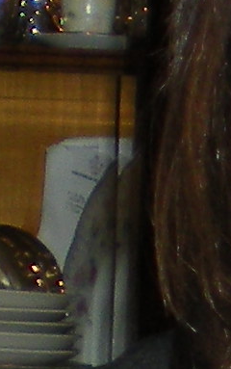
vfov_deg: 6.1
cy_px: 335
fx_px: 3449
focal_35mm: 343
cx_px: 669
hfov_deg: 3.7
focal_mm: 6.3
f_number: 3.1
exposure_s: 1/60
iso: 94
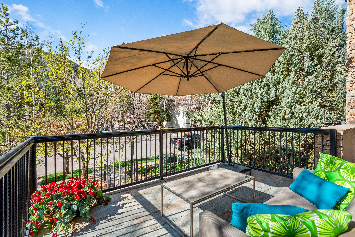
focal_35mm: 17
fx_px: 168
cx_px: 178
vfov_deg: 70.5
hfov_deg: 93.3
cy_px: 118
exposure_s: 1/800
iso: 400
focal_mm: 17
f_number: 7.1
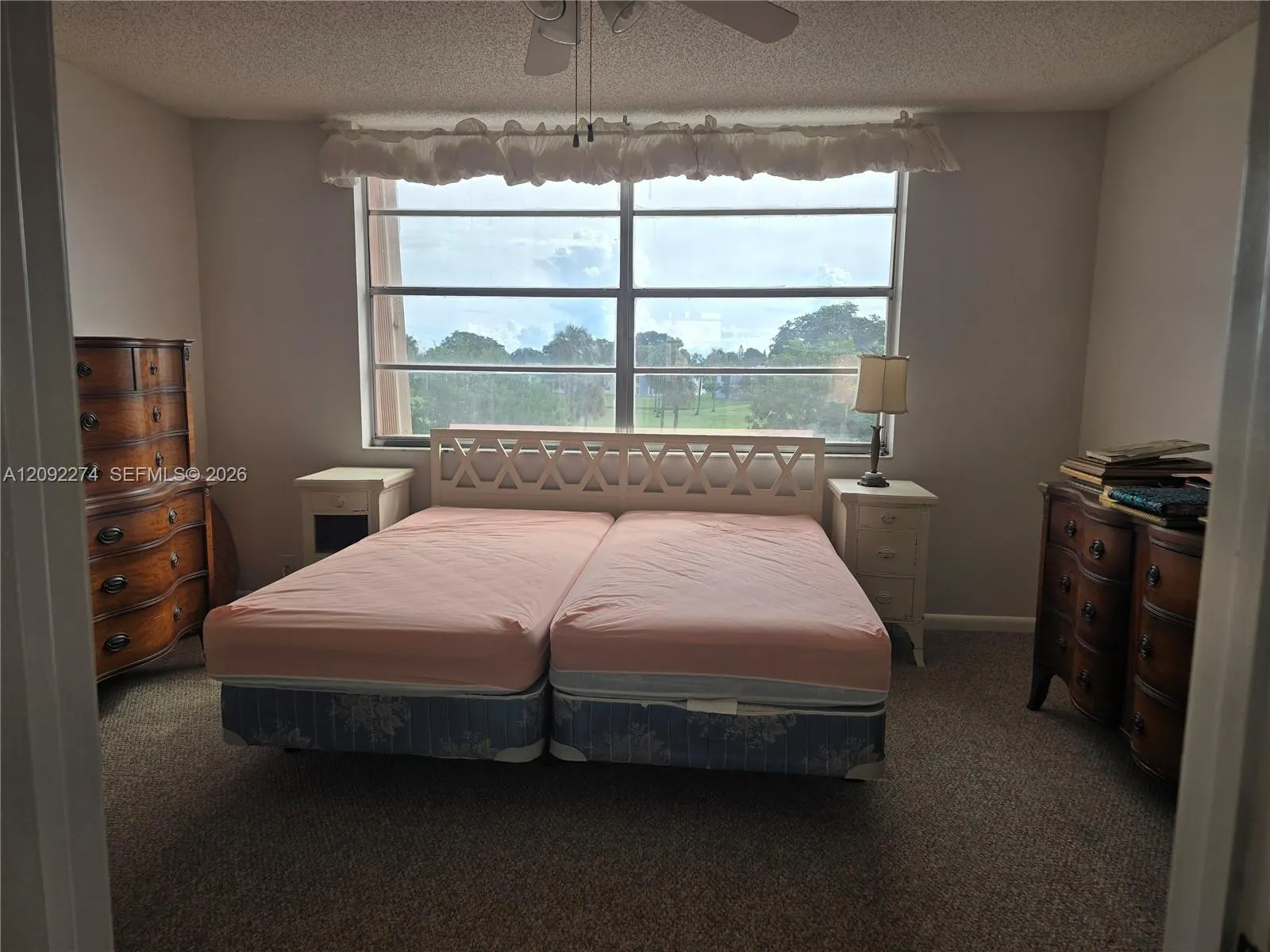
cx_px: 635
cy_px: 476
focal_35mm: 23
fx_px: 844
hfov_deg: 73.9
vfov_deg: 58.9
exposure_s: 1/180
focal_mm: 6.3
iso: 25
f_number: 1.7
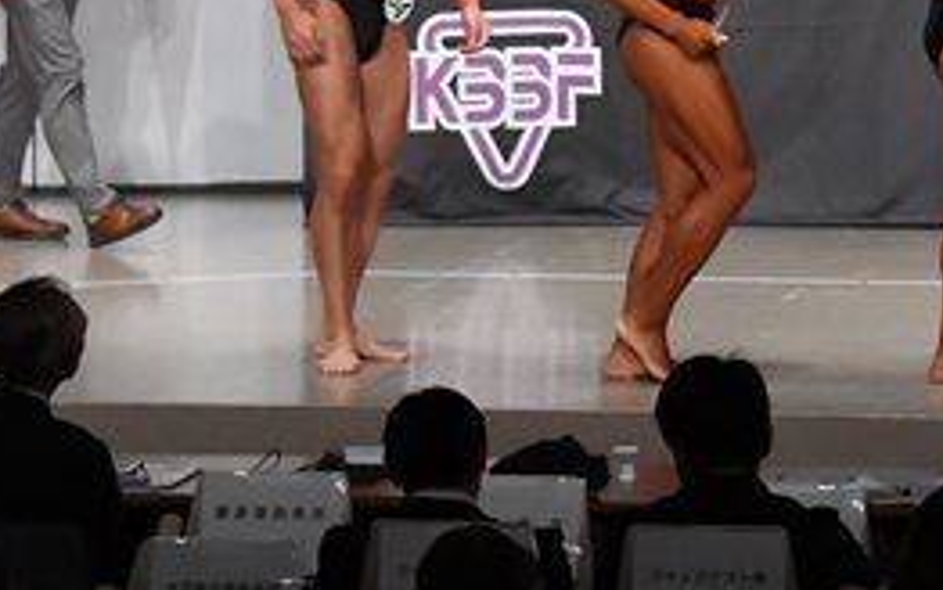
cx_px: 1370
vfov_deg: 5.2
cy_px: 0
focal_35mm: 253
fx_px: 6505
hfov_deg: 8.1
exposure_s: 1/400
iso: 6400
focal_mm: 56
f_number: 5.6
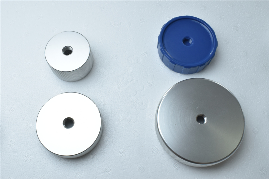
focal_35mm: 39
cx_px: 134
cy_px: 90
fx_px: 291
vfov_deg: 34.2
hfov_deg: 49.6
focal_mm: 26
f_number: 25
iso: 560
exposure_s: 1/40
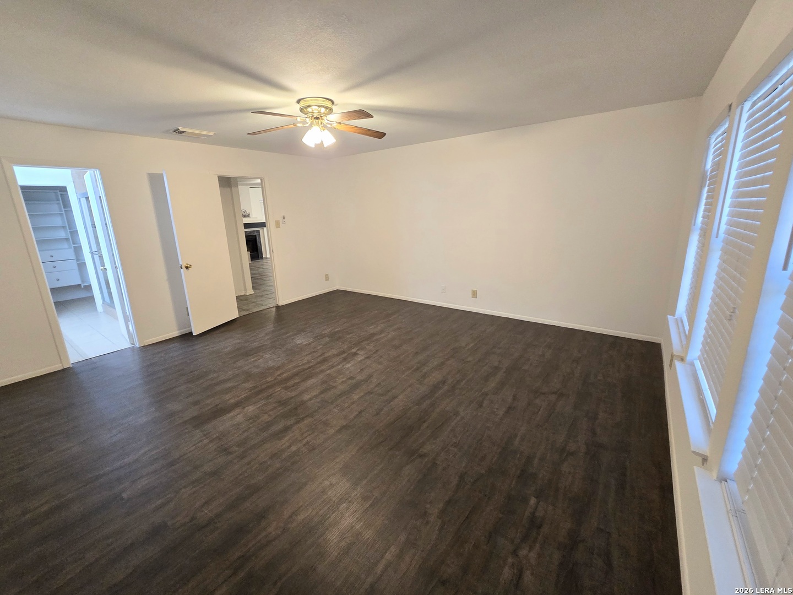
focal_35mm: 13
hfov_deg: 106.2
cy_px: 298
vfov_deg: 89.9
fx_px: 298
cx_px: 396
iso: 400
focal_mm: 2.2
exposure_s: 1/60
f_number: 2.2
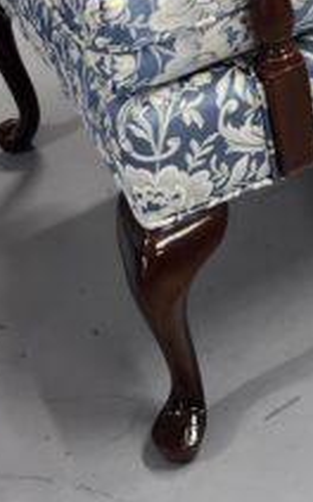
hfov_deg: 13.6
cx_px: 408
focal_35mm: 92
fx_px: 1259
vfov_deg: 20.7
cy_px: -135
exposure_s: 1/120
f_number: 1.8
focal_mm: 5.54
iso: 160
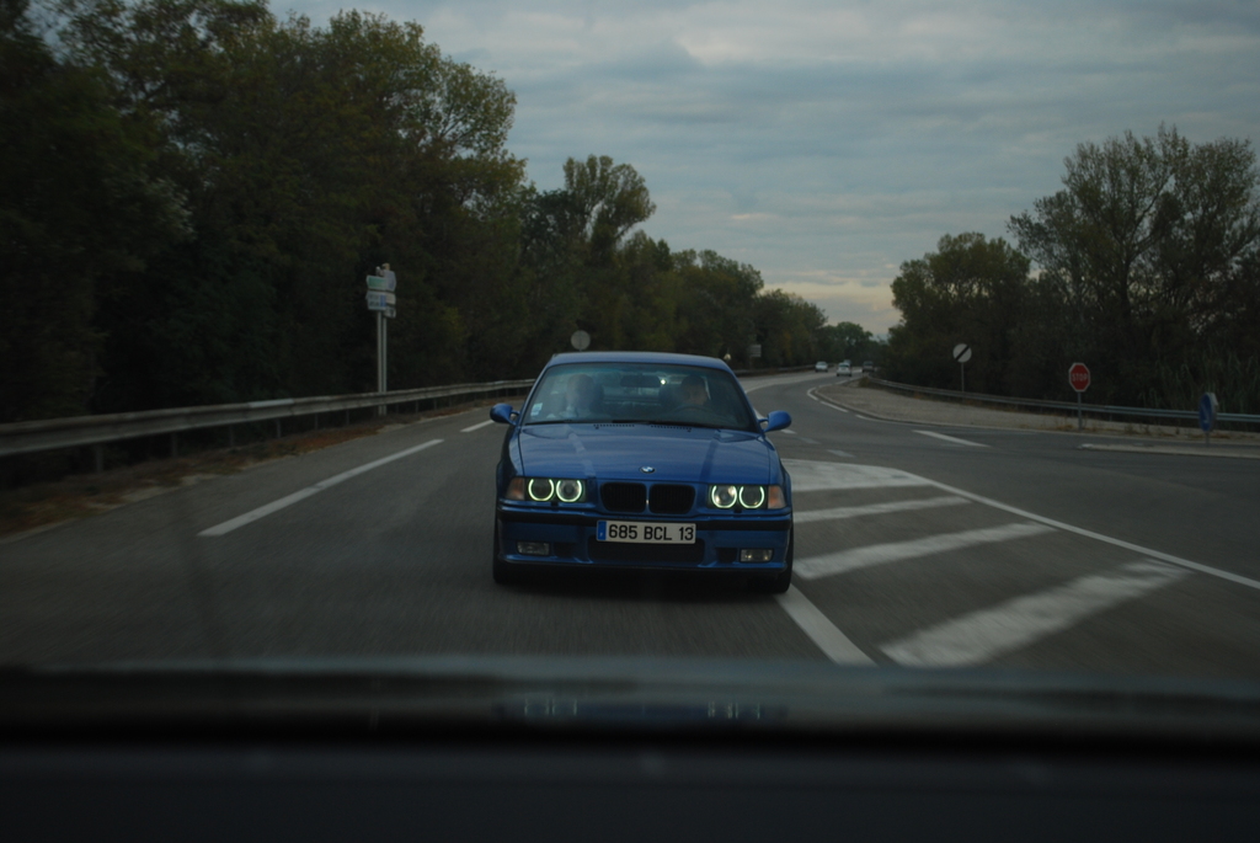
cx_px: 630
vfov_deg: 23.8
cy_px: 422
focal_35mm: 57
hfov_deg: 35.0
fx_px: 1997
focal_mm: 38
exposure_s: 1/60
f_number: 5.3
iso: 200
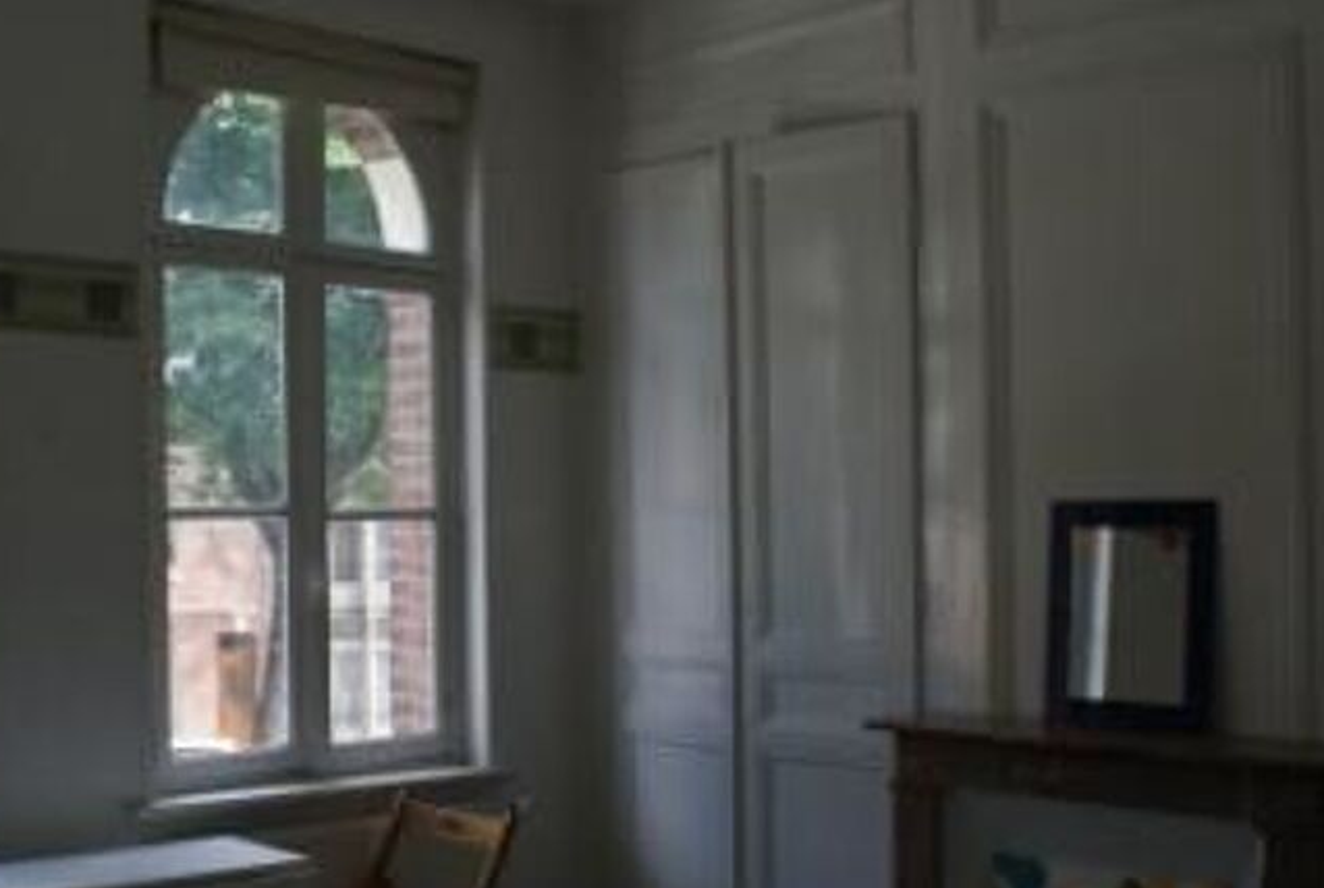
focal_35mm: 47
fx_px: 1732
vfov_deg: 28.8
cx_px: 511
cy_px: 461
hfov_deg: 41.6
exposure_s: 1/50
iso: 100
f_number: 6.3
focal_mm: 20
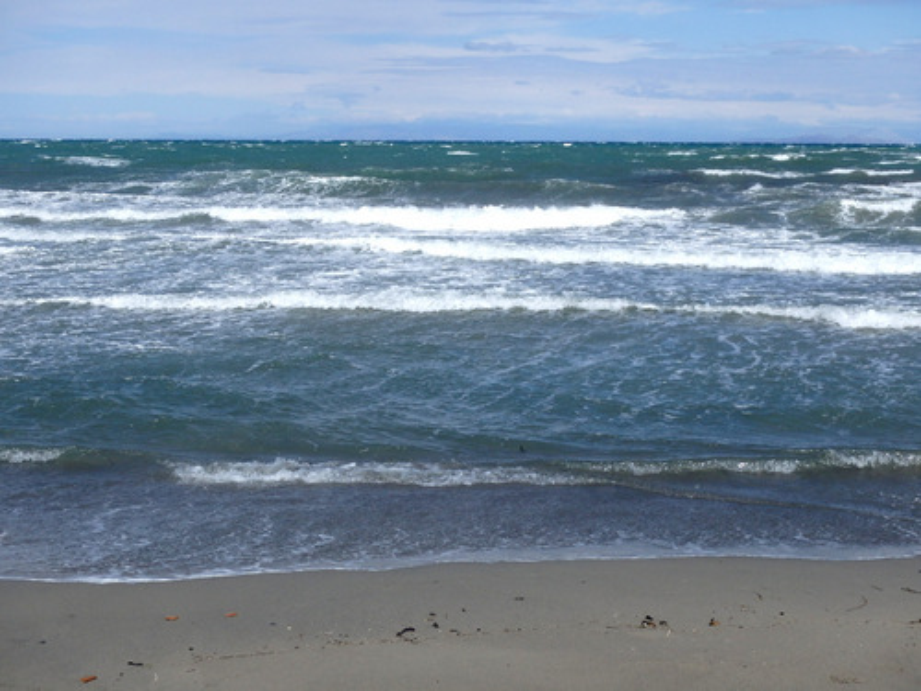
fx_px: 1384
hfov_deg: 36.8
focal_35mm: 52
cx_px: 460
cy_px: 346
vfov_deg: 28.0
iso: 125
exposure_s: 1/160
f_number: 14
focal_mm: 9.4
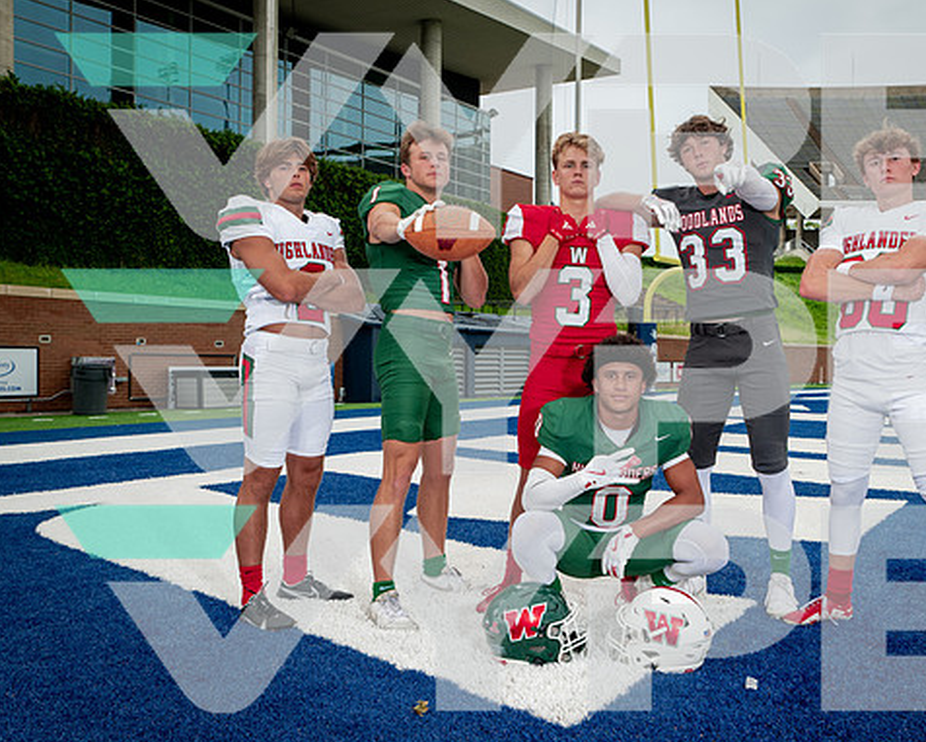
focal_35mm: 38
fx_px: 1042
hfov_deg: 47.6
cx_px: 556
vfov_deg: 39.2
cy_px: 373
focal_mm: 32
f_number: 7.1
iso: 320
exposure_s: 1/250
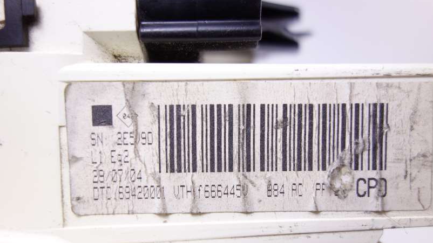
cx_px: 221
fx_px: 344
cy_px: 145
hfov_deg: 64.3
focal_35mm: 30
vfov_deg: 38.8
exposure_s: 1/100
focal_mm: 10.4
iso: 125
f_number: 2.2
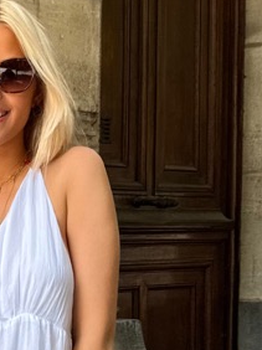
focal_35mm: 109
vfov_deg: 17.7
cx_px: -154
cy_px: 344
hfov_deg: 12.7
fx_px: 1102
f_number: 1.78
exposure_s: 1/288
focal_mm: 6.76
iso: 80
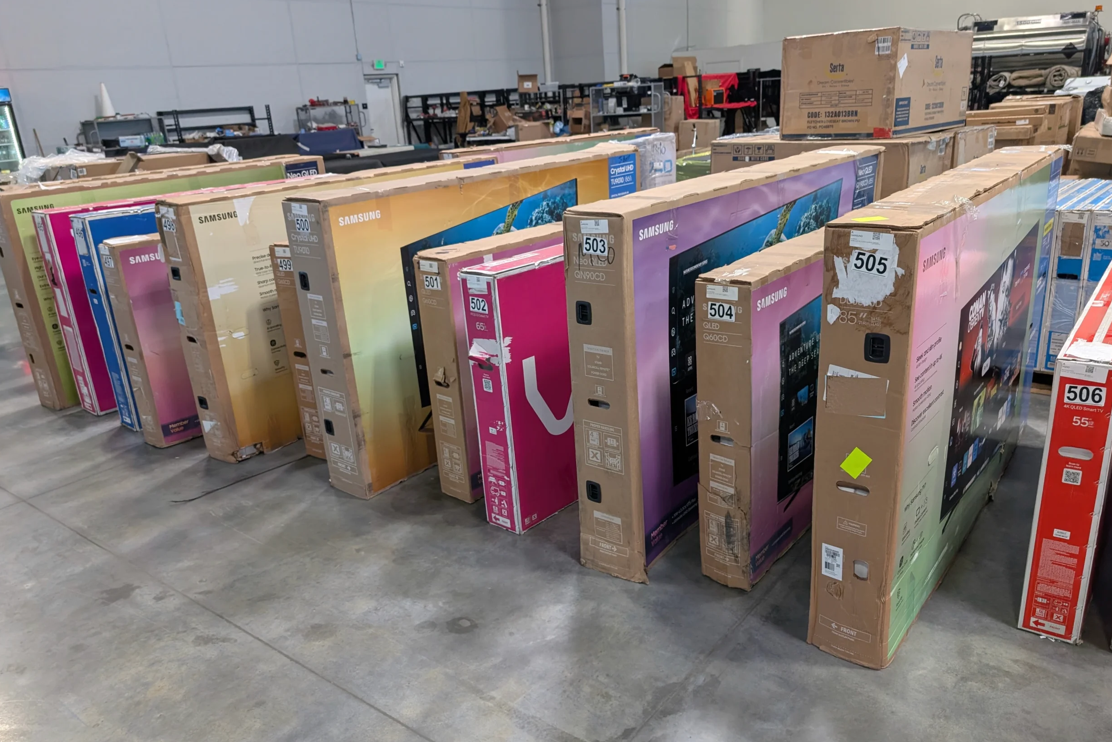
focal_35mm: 26
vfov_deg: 49.5
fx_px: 803
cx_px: 565
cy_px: 397
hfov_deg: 69.4
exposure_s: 1/282
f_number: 1.68
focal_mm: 6.9
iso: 552
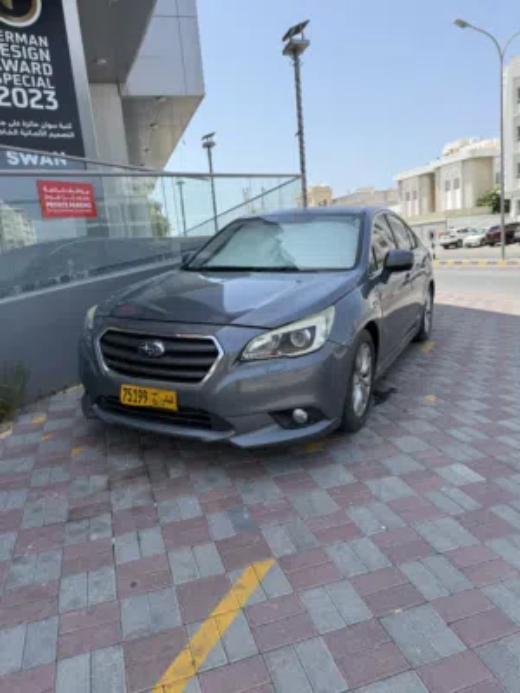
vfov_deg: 71.6
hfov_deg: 56.8
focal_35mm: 24
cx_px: 260
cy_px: 346
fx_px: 481
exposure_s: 1/3279
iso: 80
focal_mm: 6.76
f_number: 1.78
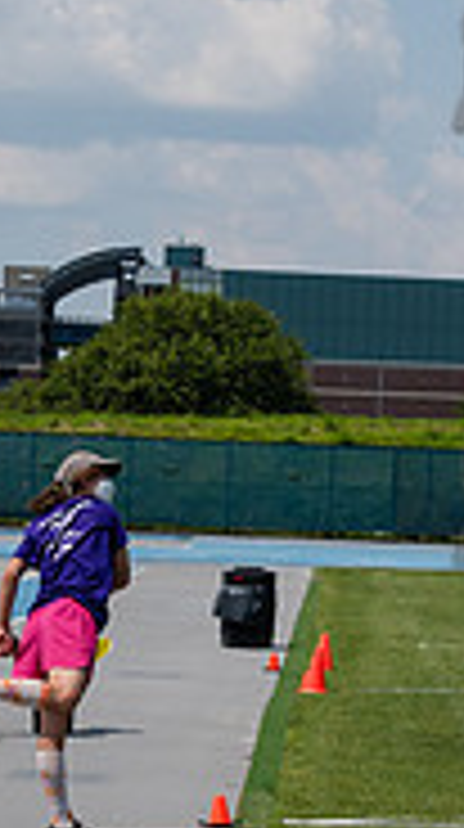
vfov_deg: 15.7
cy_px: 612
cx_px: 291
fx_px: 2986
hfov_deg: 8.9
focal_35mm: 136
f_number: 5.6
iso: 250
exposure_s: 1/2000
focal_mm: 36
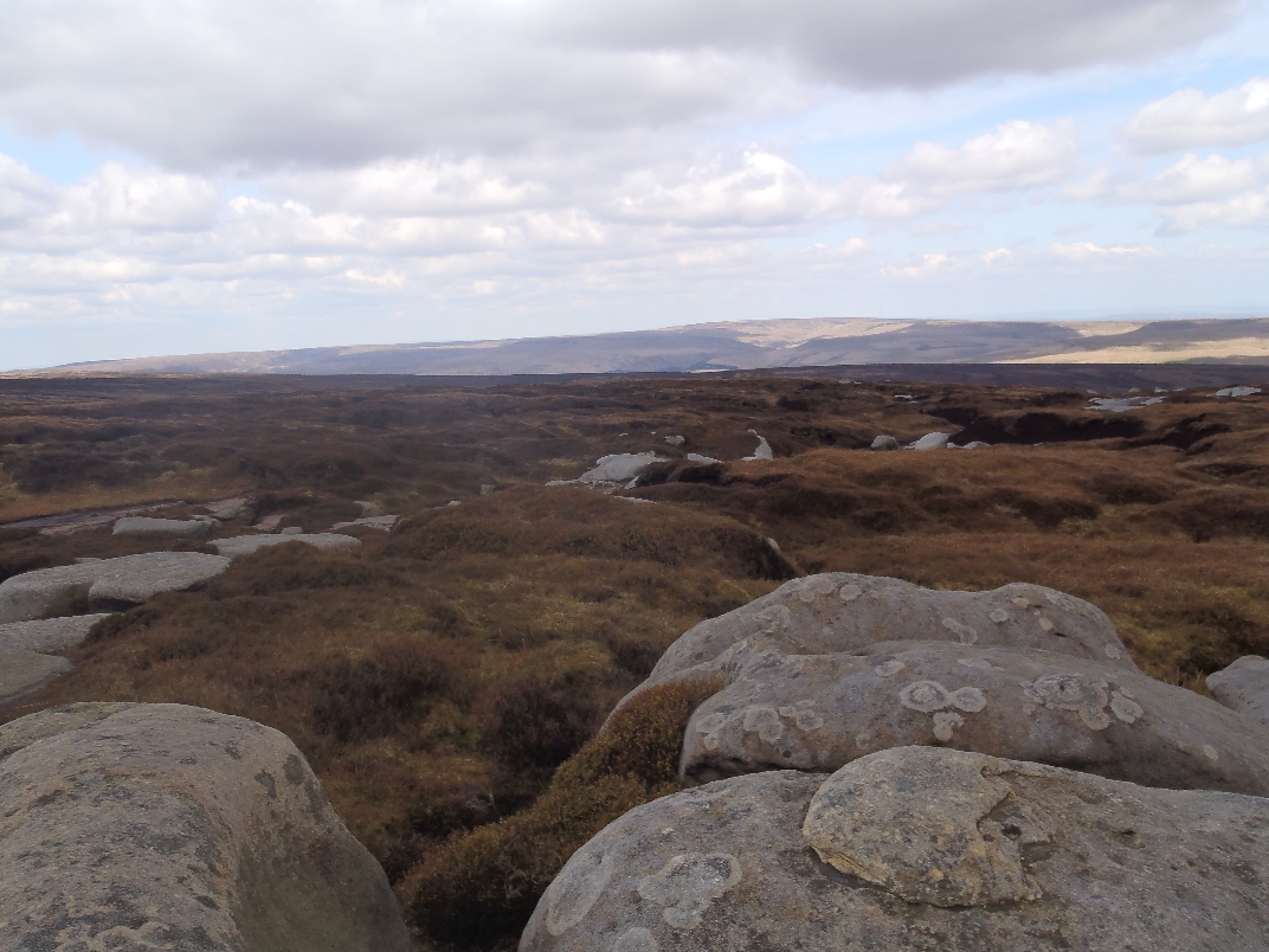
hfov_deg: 63.4
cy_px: 476
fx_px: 1026
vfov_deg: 49.7
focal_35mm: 28
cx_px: 634
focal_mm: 5
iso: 80
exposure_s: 1/400
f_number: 4.5
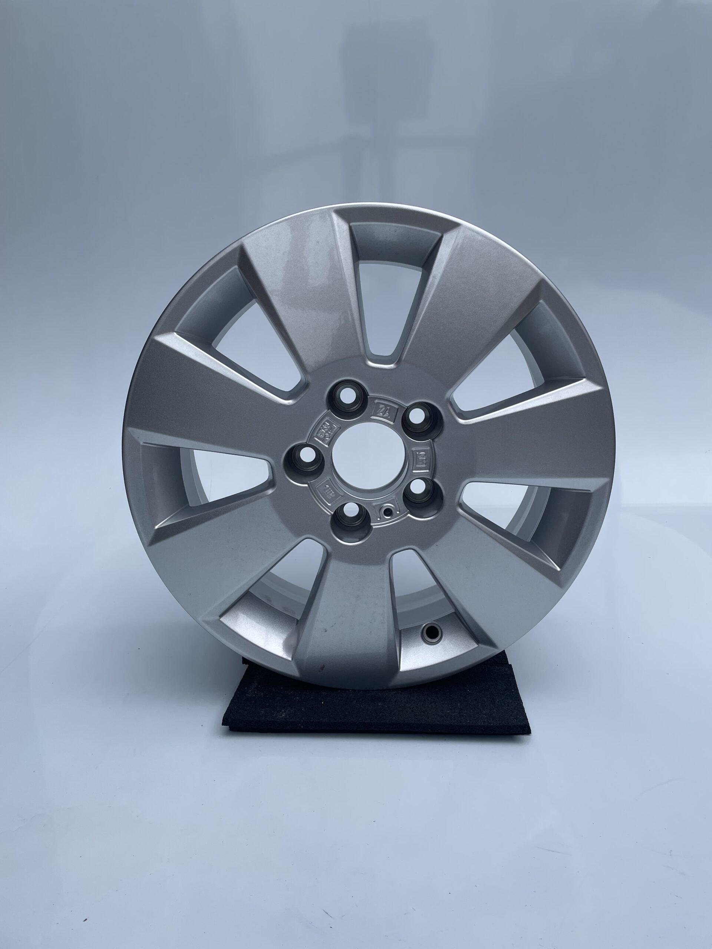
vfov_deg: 67.3
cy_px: 474
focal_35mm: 26
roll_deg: +0.8
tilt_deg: -10.3
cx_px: 356
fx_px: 713
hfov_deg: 53.1
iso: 32
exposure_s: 1/584
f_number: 1.6
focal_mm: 4.2
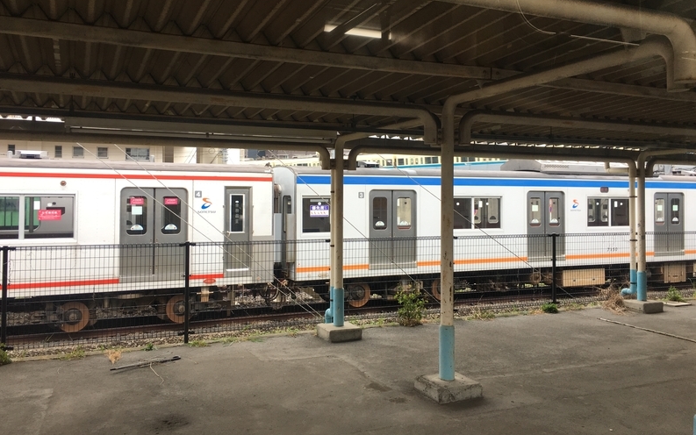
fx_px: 588
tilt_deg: +0.8
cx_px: 346
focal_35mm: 31
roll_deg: +0.1
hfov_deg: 61.2
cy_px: 192
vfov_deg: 40.6
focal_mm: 4.15
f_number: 2.2
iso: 32
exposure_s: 1/120
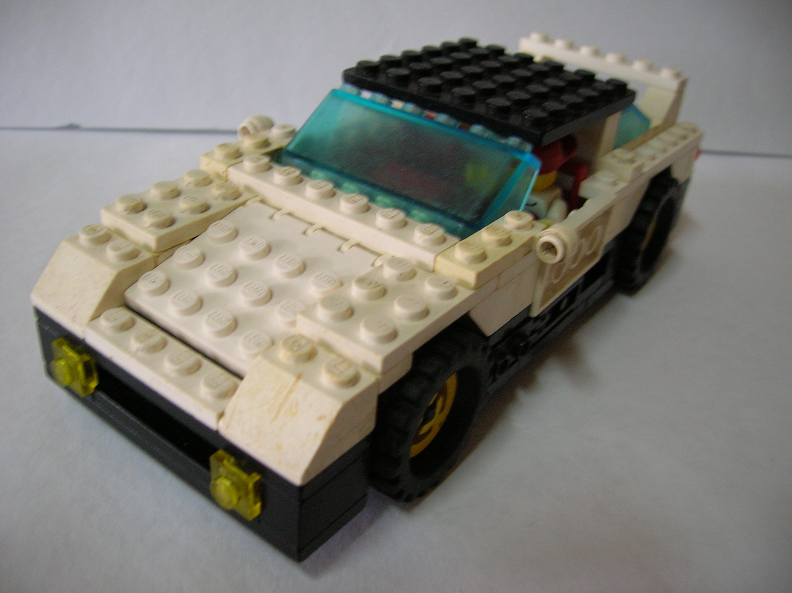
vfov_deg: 41.7
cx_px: 396
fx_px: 777
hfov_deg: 54.0
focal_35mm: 34
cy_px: 296
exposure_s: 1/9.7
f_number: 2.9
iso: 100
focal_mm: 5.7
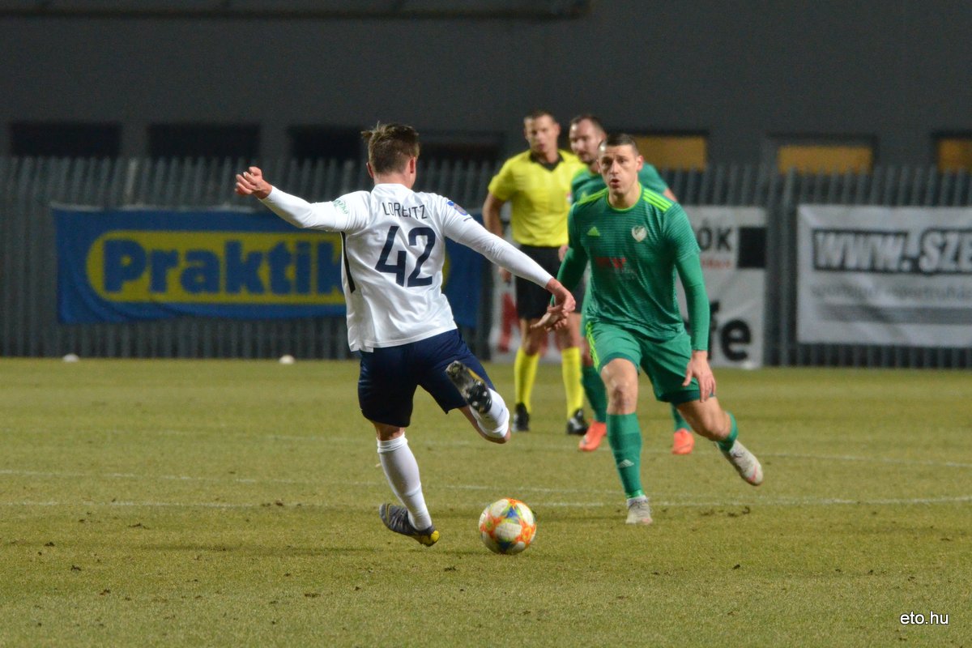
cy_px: 324
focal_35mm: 405
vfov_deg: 3.4
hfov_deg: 5.1
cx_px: 486
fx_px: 10934
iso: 2500
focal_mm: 270
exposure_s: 1/400
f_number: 5.6
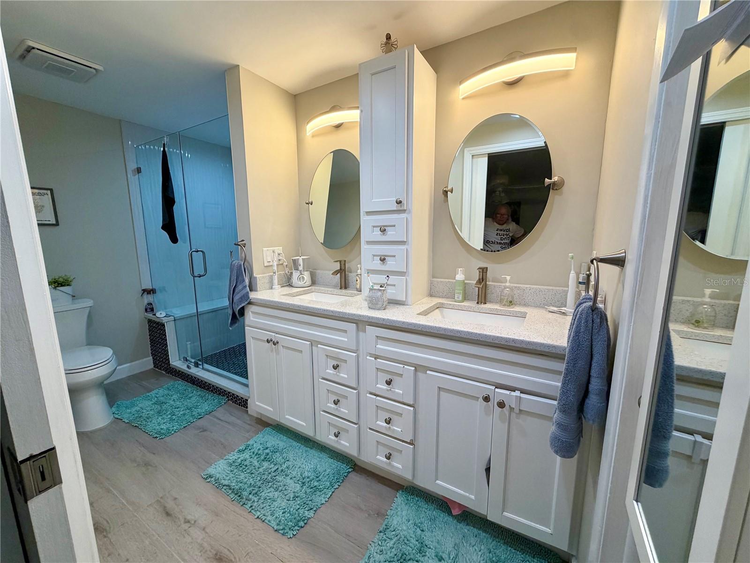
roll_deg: +0.2
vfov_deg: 85.7
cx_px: 375
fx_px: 303
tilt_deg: -9.0
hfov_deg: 102.1
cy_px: 282
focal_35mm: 14
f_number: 2.2
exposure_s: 1/120
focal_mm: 2.22
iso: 160
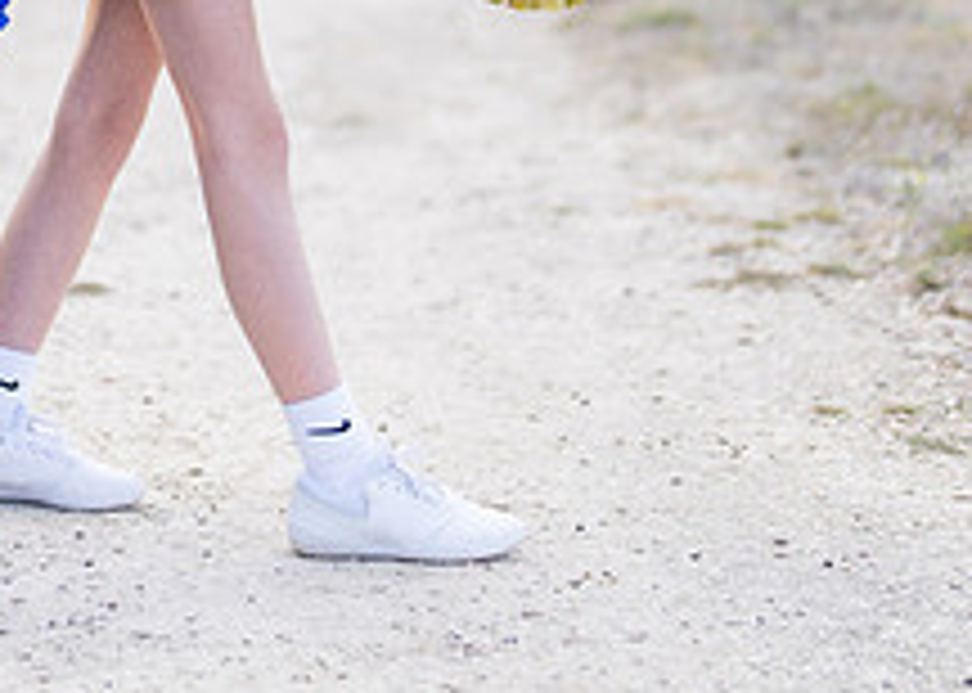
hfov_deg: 12.9
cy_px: -205
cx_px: 256
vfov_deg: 9.1
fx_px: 4276
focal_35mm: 155
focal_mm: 50
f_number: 1.2
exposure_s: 1/1000
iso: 100
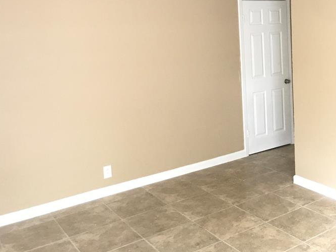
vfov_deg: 32.9
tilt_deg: -4.6
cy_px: 61
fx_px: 417
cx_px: 254
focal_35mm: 43
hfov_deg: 42.4
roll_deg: +2.7
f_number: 1.8
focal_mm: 3.99
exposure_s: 1/6
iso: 100
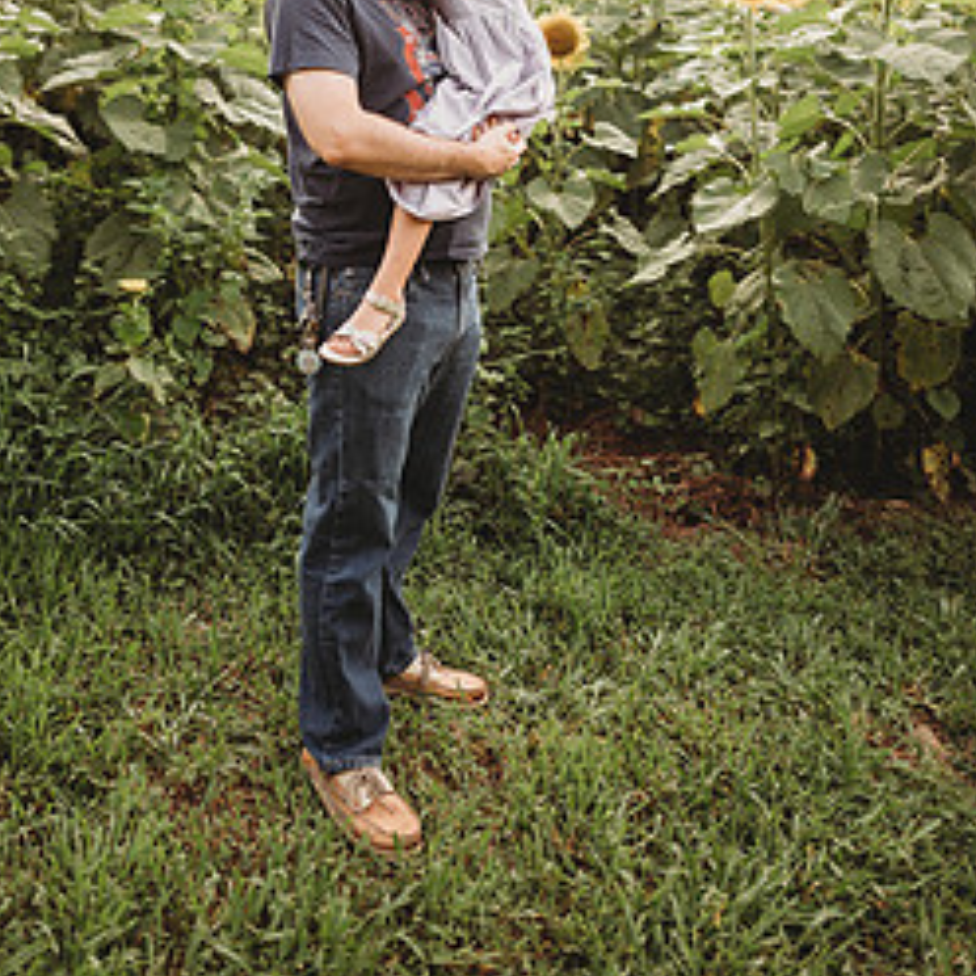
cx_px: 429
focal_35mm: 37
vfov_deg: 41.4
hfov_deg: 44.8
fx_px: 1180
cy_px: 98
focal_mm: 24
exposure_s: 1/500
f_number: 2.2
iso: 125
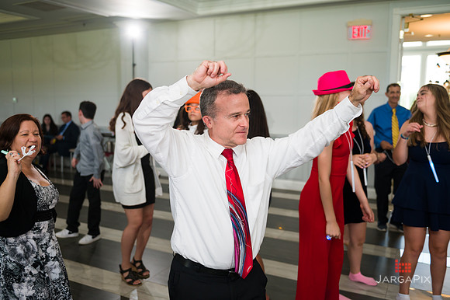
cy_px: 150
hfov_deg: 58.7
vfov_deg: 41.1
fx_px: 400
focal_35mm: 32
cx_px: 225
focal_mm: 32
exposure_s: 1/200
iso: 400
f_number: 3.2
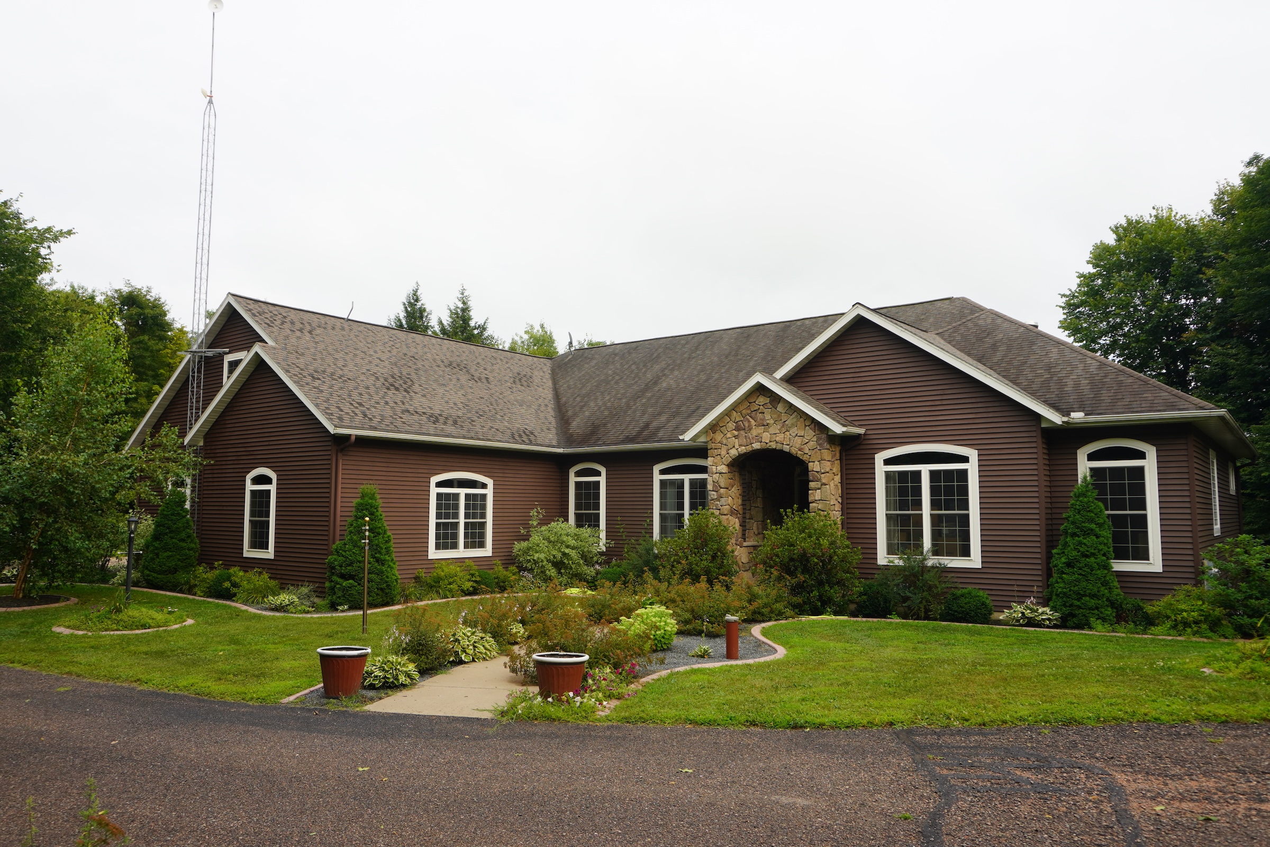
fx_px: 900
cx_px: 635
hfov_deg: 70.4
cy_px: 424
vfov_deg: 50.4
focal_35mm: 26
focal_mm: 17
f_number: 5.6
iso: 100
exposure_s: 1/100
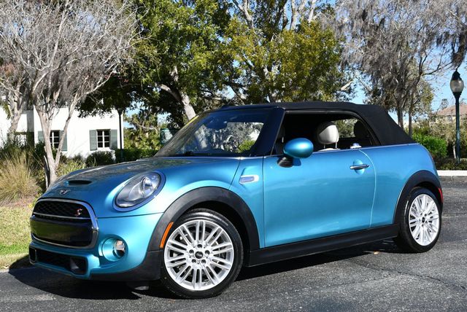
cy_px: 156
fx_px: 675
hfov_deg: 38.2
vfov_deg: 26.0
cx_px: 234
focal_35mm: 52
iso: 110
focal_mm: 26
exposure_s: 1/250
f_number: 8
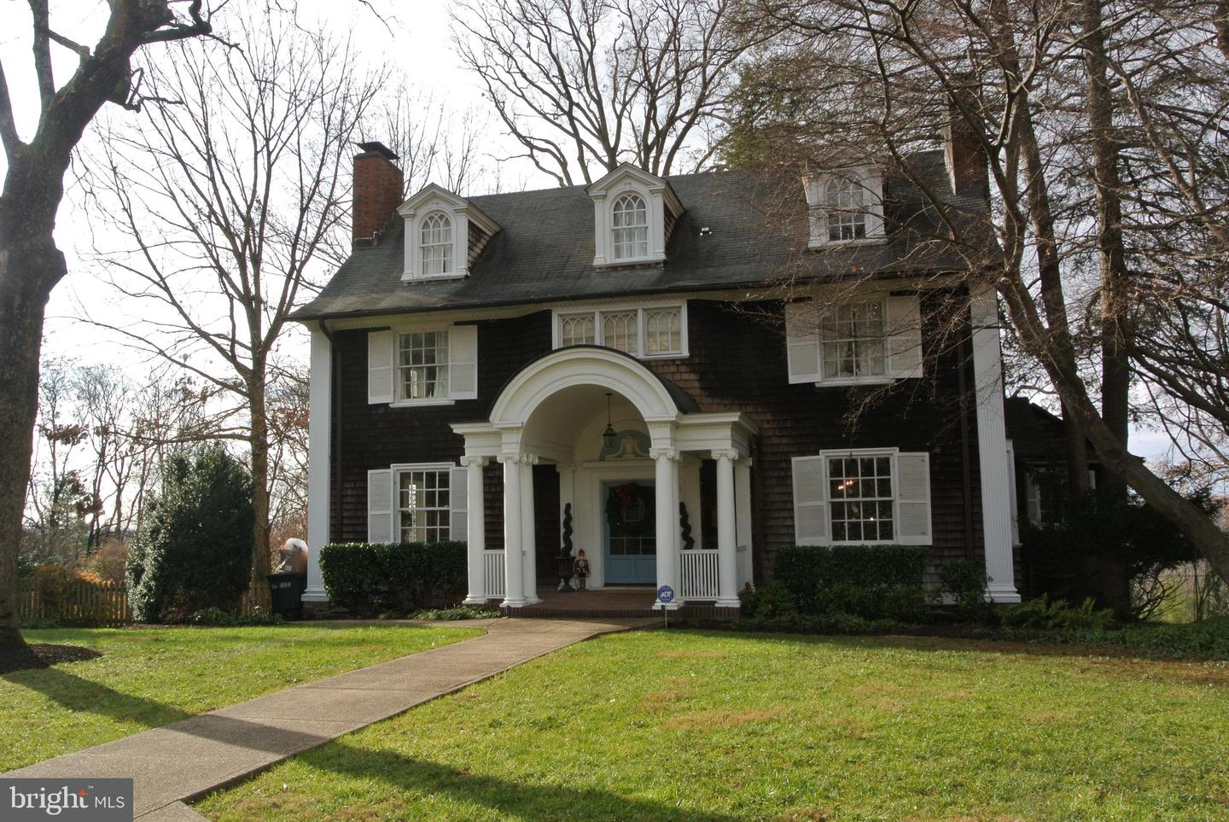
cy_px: 411
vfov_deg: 45.0
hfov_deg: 63.6
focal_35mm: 29
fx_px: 991
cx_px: 614
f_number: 11
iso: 100
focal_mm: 11
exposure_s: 1/60
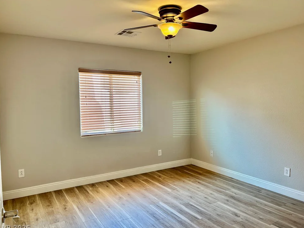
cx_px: 154
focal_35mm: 27
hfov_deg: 65.3
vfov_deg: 51.4
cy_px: 115
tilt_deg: -3.8
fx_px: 237
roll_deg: +1.0
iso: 80
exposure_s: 1/60
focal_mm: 5.7
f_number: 1.5
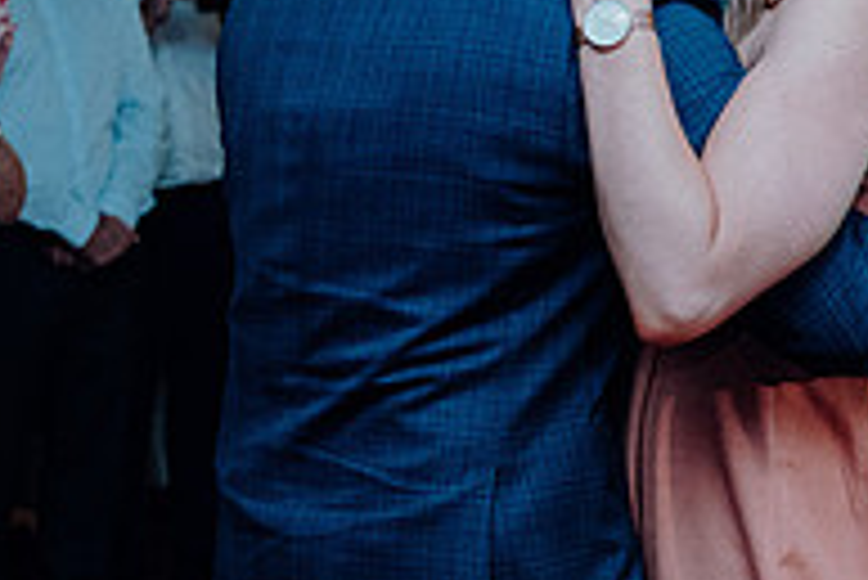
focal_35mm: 111
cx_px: 796
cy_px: 223
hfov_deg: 18.1
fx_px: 2678
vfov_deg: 12.4
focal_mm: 37
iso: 2500
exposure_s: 1/160
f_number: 3.5
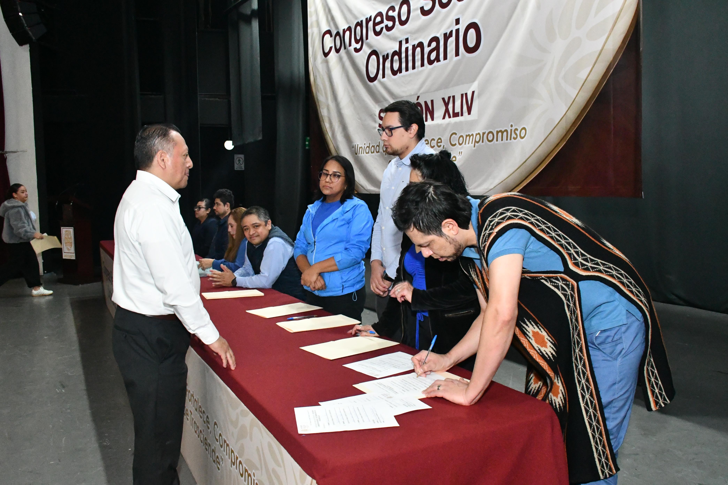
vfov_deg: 43.6
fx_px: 607
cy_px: 242
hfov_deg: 61.9
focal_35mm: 30
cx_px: 364
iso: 10000
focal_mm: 20
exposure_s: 1/100
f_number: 9
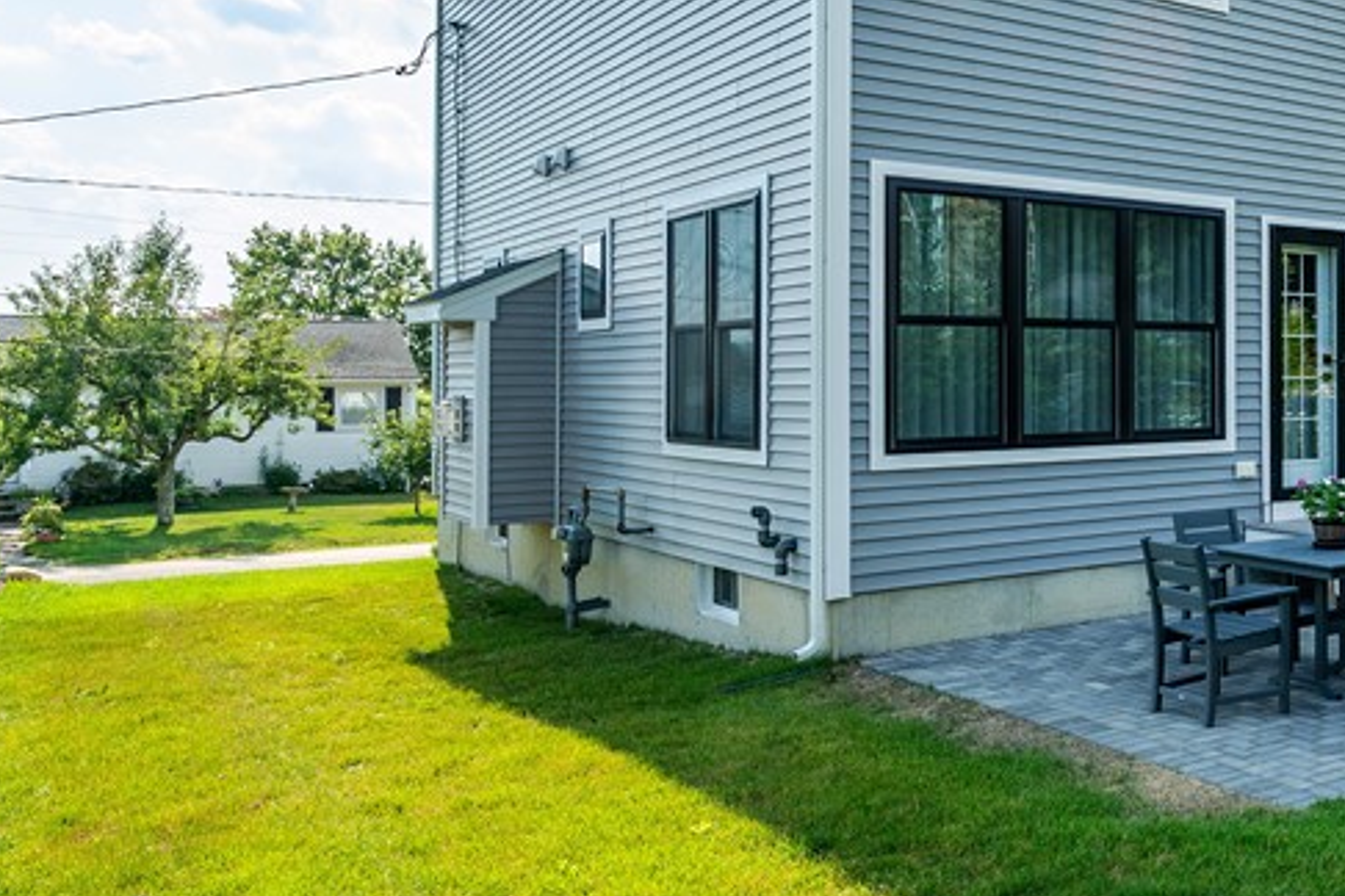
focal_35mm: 38
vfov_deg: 34.9
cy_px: 348
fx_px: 1420
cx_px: 1331
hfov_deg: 43.7
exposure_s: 1/100
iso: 100
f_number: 8
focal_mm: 17
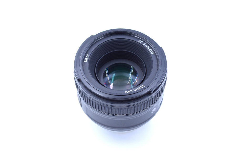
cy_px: 80
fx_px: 546
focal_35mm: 82
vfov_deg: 16.6
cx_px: 119
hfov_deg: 24.6
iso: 400
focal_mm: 55
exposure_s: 1/125
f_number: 7.1
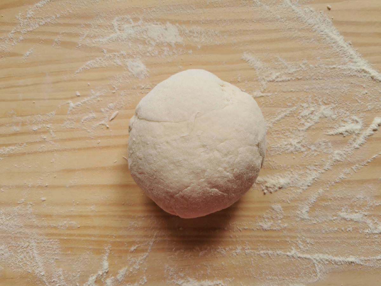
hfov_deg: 65.3
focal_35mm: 27
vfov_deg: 51.4
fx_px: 297
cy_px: 143
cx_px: 190
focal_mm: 5.56
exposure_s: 1/258
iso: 50
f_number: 1.6
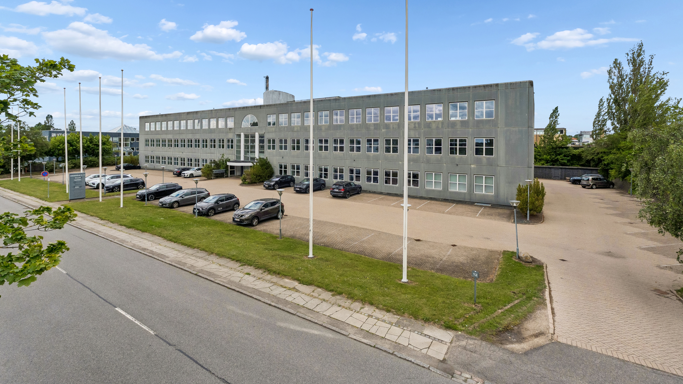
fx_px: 290
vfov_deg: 66.9
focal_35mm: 16
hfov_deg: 99.4
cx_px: 336
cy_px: 172
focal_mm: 10
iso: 200
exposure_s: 1/1250
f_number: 8
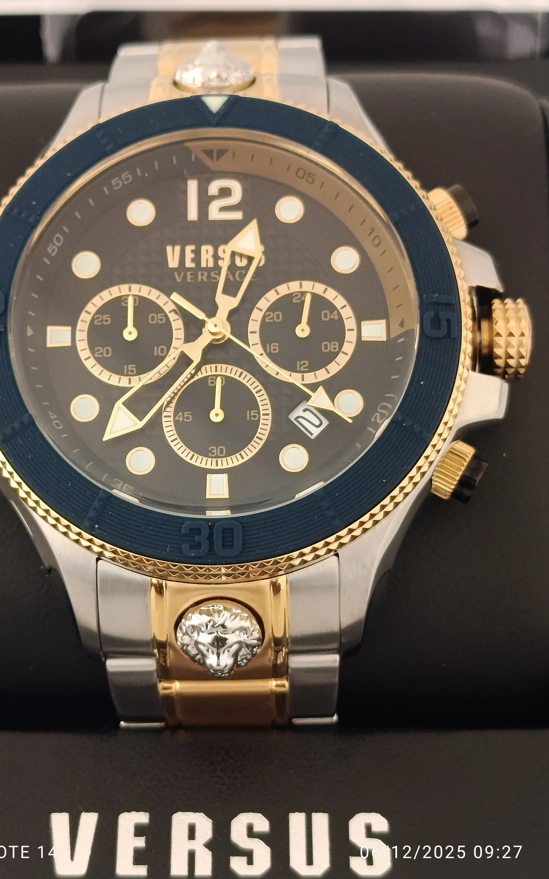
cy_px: 443
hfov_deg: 16.9
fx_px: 1843
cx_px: 220
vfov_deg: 26.8
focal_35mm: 77
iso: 1010
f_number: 1.7
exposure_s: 1/50
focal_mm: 5.24
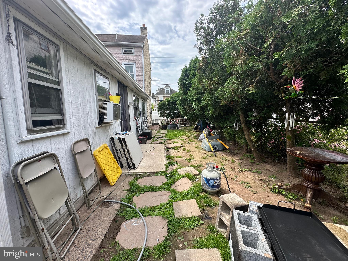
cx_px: 174
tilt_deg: -6.8
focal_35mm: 14
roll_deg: +0.1
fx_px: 141
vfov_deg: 85.7
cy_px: 130
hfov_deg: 102.1
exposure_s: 1/801
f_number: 2.2
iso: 50
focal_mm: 2.22
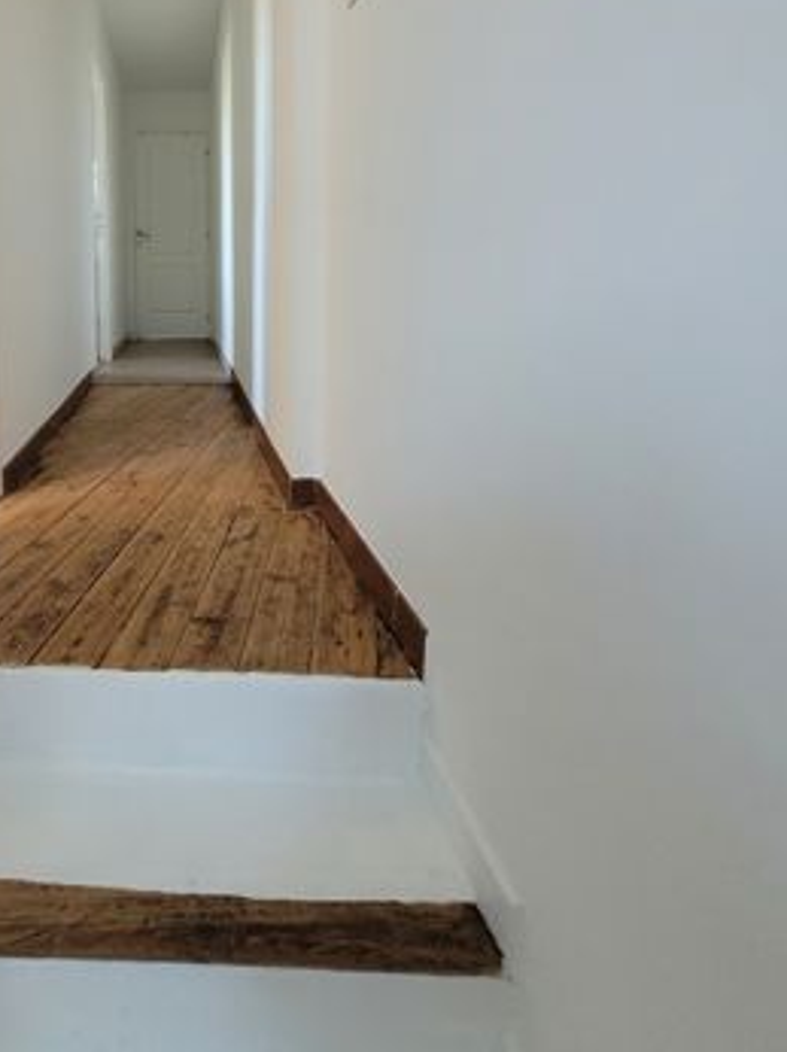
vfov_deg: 78.5
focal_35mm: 20
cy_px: 331
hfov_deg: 63.4
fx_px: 607
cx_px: 232
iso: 320
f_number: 2.2
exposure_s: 1/33
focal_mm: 1.74
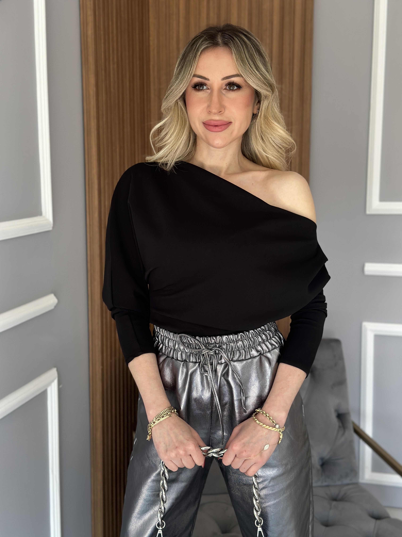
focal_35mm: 48
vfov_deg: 39.7
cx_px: 201
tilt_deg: -8.1
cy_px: 268
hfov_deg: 30.3
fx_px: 743
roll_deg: -0.1
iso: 200
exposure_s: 1/60
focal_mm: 6.86
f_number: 1.78
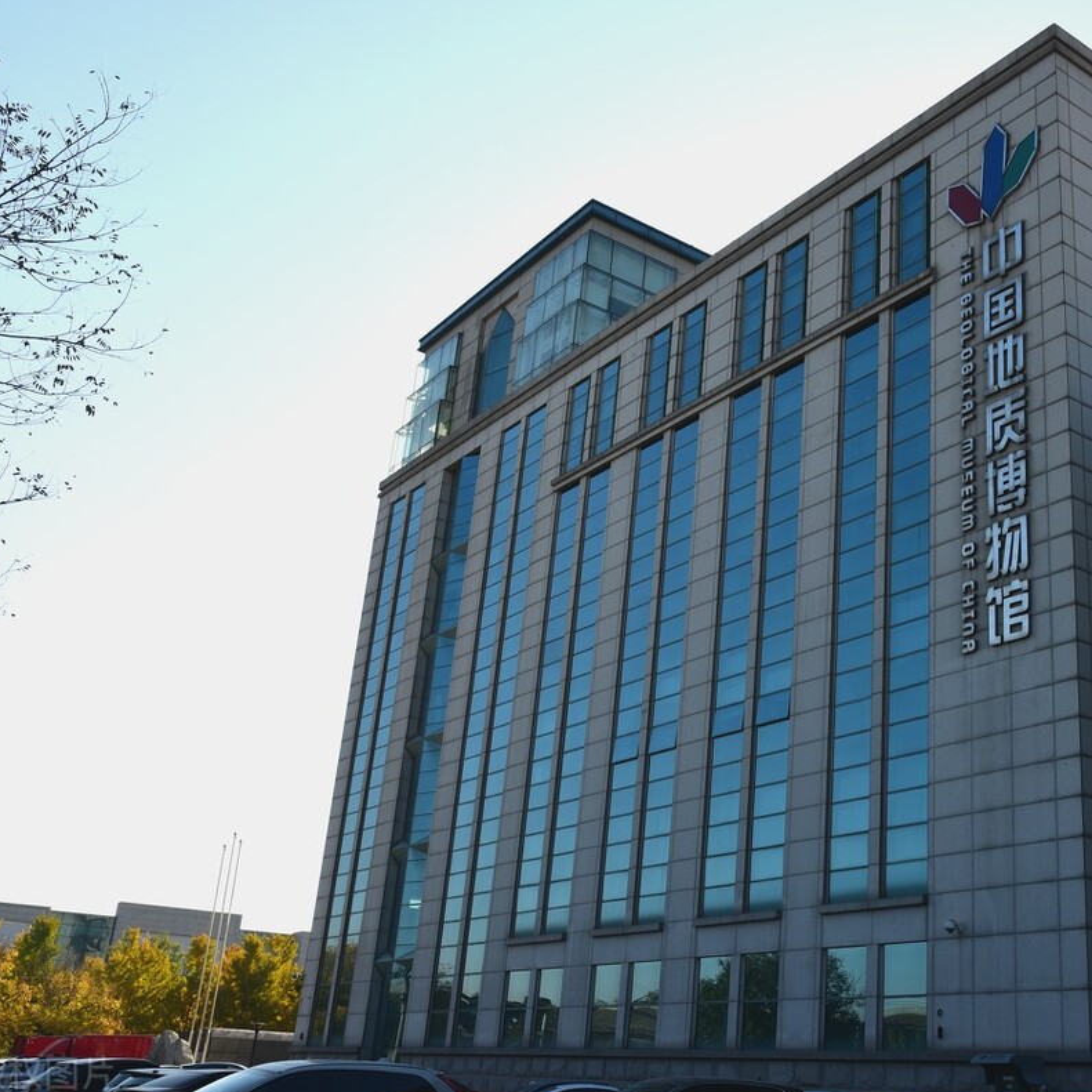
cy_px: 550
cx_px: 794
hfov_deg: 40.9
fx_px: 1428
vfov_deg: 41.9
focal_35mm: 40
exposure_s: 1/125
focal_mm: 31
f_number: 9
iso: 100
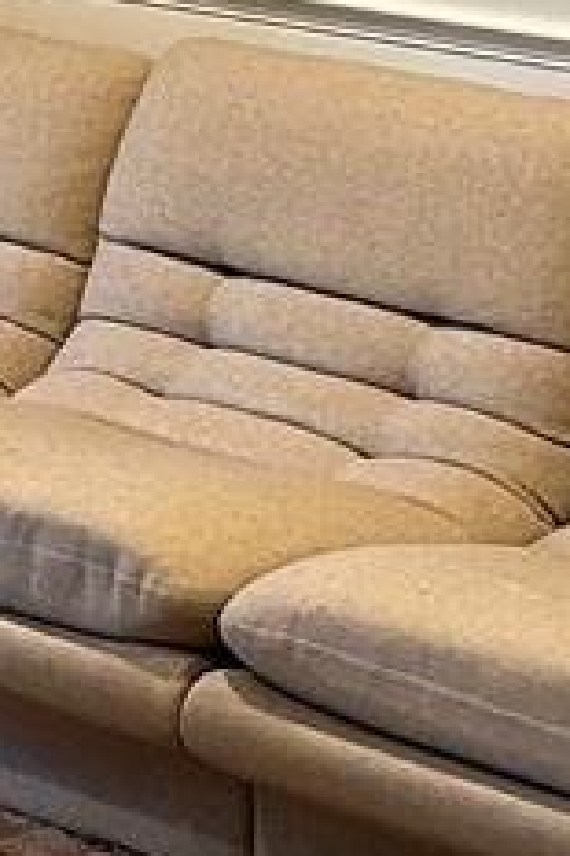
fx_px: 4424
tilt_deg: -6.4
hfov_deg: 7.1
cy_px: -48
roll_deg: -2.8
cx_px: -537
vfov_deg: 10.9
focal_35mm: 186
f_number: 1.5
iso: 250
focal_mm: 5.7
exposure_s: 1/60
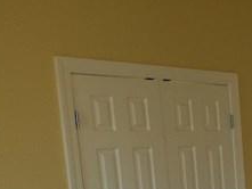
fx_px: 612
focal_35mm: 84
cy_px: 270
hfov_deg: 20.6
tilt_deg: -12.2
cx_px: 351
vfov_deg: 16.3
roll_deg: -0.6
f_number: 2.2
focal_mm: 4.15
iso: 160
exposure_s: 1/30
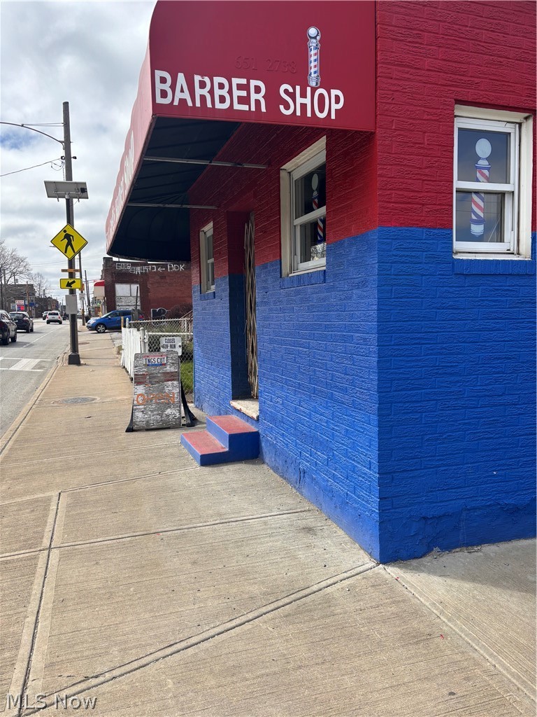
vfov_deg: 67.3
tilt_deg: -3.1
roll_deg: +0.5
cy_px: 358
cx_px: 268
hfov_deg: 53.1
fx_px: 538
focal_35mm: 26
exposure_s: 1/2242
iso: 50
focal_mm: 5.96
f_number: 1.6
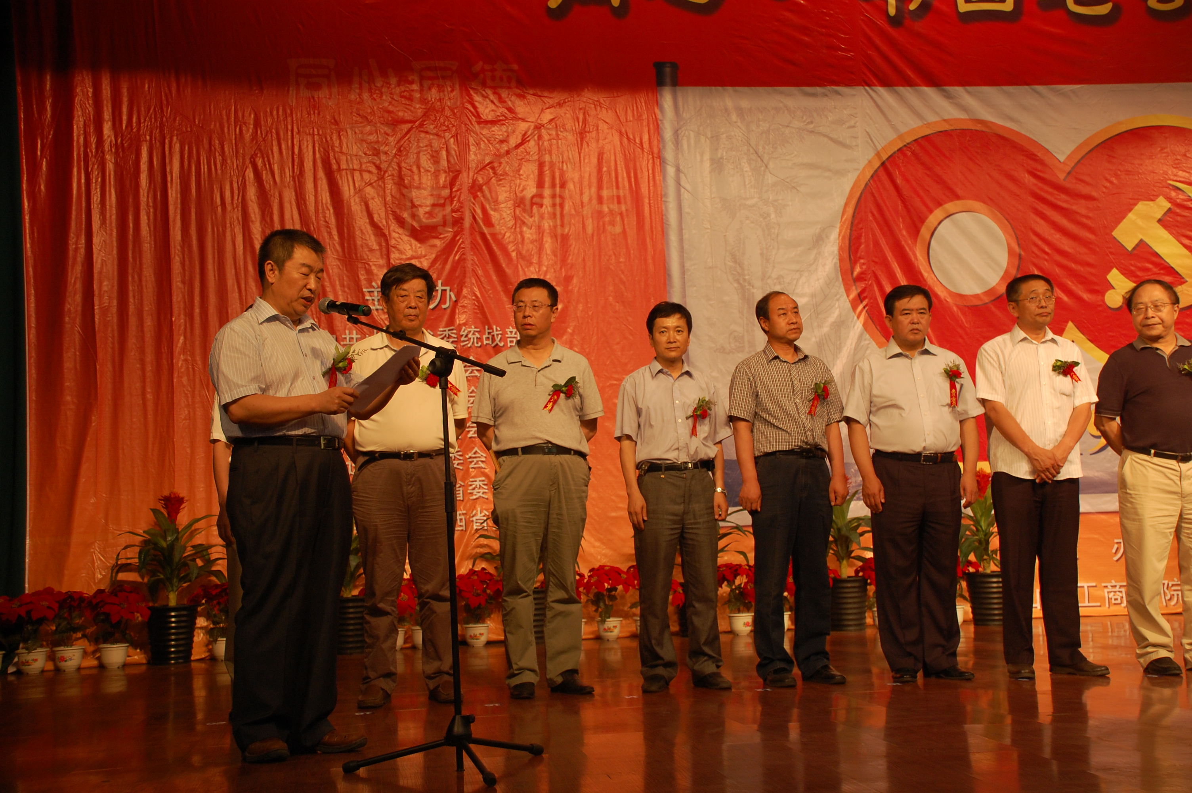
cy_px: 396
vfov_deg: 28.0
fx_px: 1588
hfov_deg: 41.1
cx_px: 596
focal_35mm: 48
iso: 400
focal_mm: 32
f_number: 4.5
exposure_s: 1/80
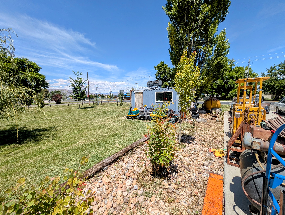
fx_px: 99
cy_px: 108
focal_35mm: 12
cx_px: 142
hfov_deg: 110.5
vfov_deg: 94.6
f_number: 1.95
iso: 39
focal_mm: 2.23
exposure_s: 1/2309
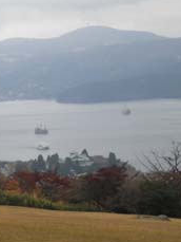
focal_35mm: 147
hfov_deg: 10.1
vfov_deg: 13.4
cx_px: 34
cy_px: 117
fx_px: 1024
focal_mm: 17.3
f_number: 5.7
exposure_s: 1/140
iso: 198
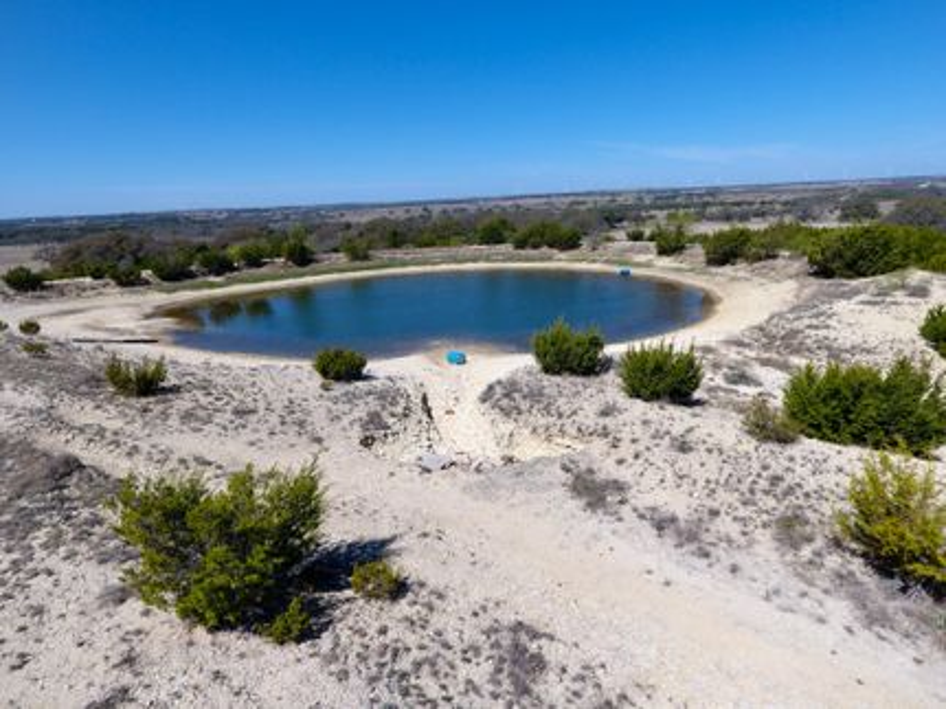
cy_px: 354
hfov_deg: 81.8
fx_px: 546
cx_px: 473
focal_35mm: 20
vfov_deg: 65.9
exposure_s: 1/1058
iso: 100
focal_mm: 3.61
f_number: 2.8
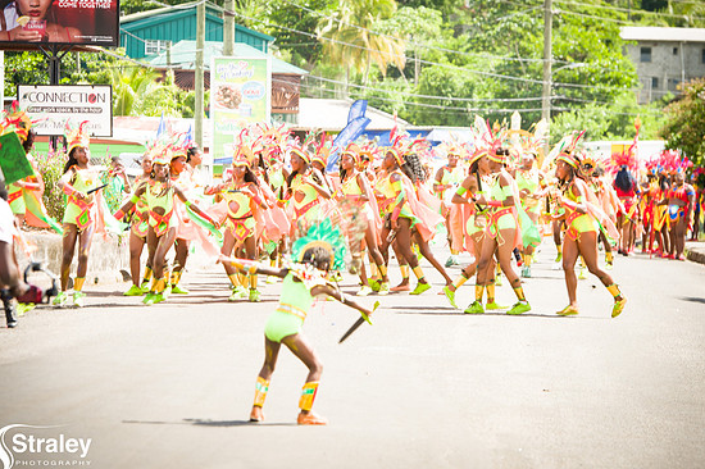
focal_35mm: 137
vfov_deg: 10.0
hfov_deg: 15.0
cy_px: 234
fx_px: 2681
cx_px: 349
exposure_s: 1/160
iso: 100
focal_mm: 130
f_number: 6.3
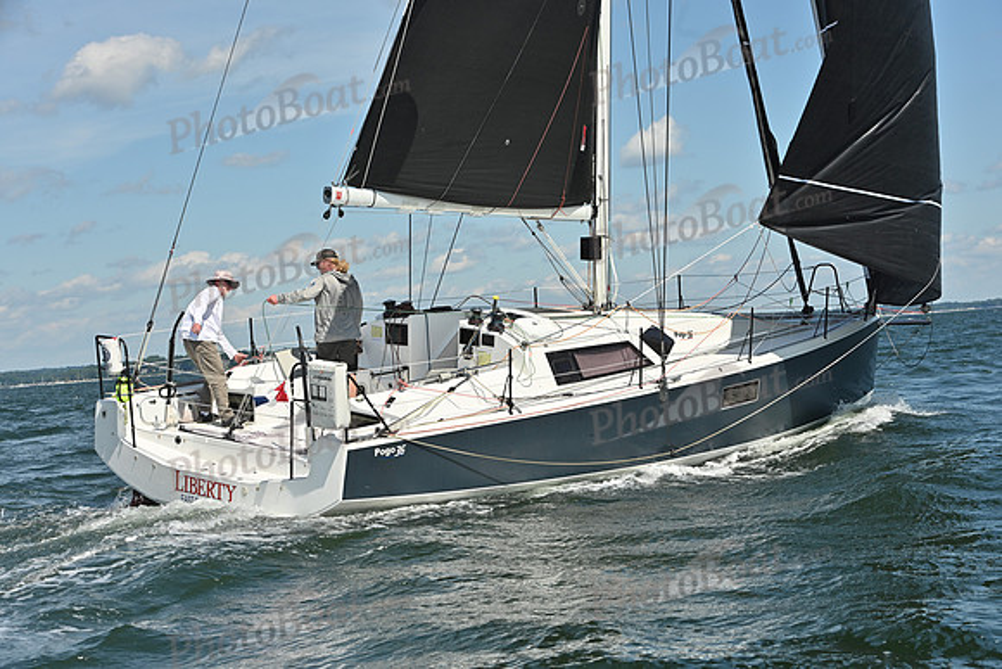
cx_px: 501
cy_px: 334
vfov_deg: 19.5
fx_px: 1949
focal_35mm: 70
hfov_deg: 28.8
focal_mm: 70
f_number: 9
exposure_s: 1/1250
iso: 250
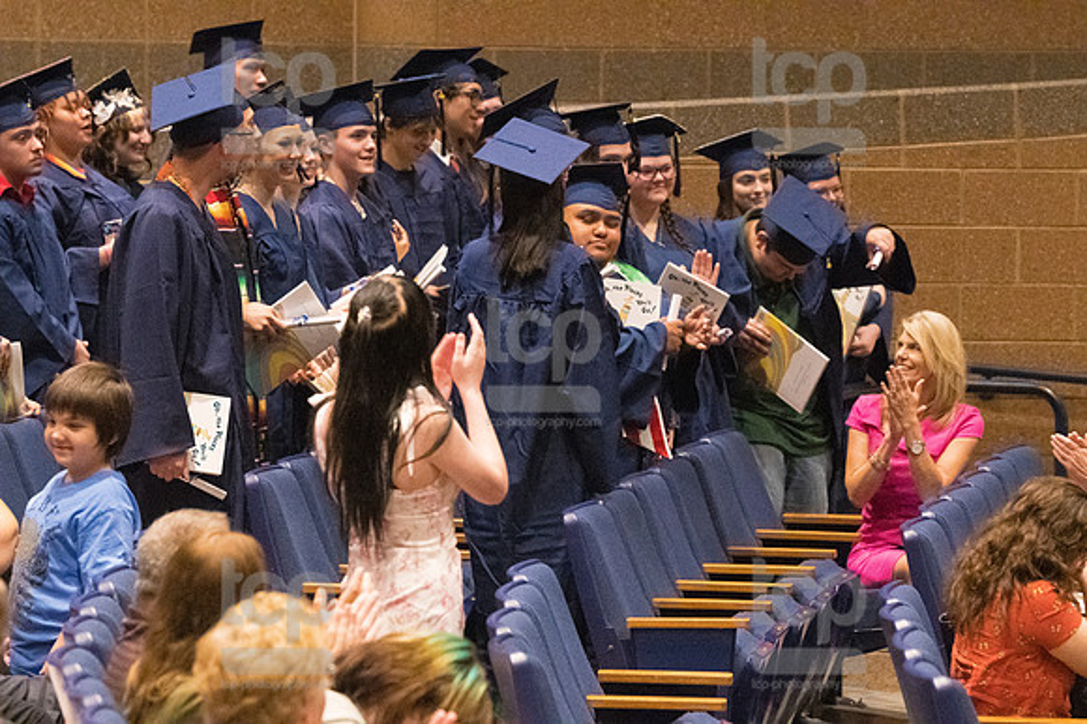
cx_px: 544
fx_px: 6096
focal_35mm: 202
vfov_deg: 6.8
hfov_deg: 10.2
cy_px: 362
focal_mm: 135
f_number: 4.5
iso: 8000
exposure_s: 1/250
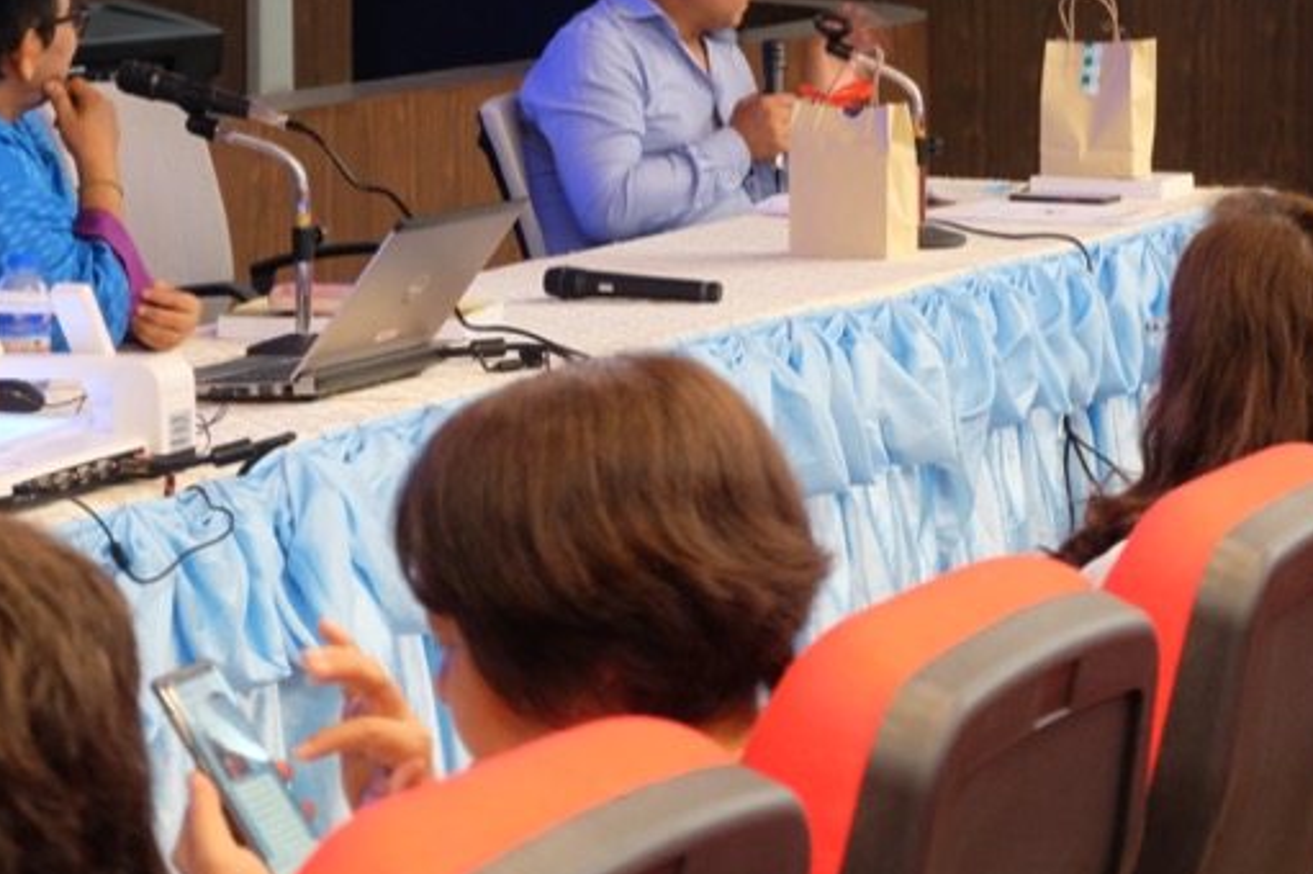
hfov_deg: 13.6
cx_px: 899
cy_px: 168
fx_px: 5504
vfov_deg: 9.1
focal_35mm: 151
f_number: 5.6
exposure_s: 1/10
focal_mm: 50
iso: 800
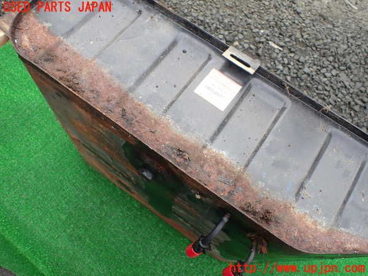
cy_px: 138
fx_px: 319
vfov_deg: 46.8
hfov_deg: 60.0
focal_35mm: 30
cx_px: 184
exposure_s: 1/200
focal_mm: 5.4
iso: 100
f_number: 2.3
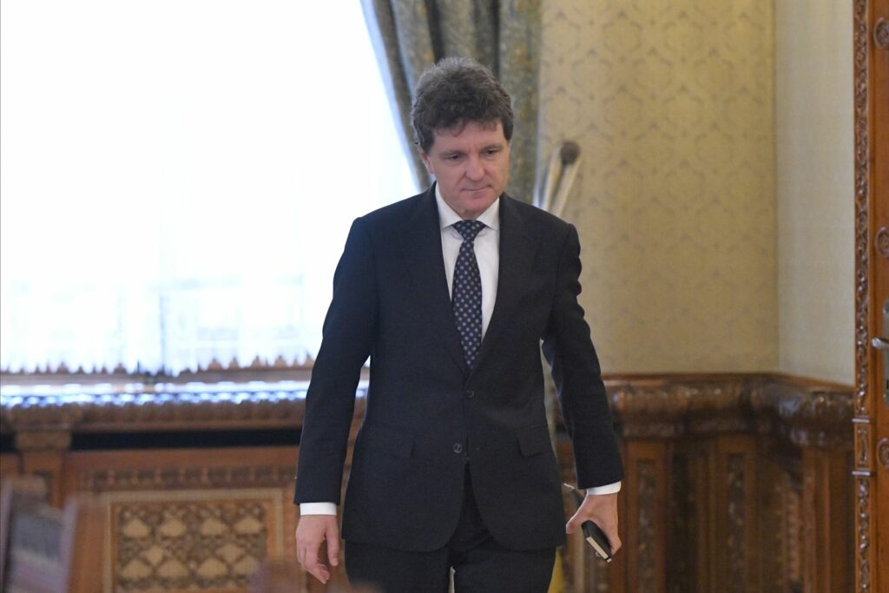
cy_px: 296
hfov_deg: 15.2
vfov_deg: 10.2
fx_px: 3334
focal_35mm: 135
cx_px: 444
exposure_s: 1/800
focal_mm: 135
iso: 4000
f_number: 2.5
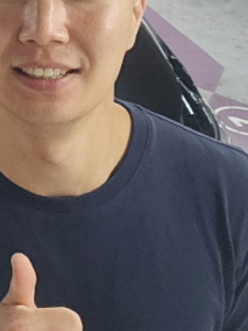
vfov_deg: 19.0
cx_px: -147
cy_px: -14
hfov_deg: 13.7
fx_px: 956
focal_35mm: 100
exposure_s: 1/60
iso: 640
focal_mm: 2.9
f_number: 2.2
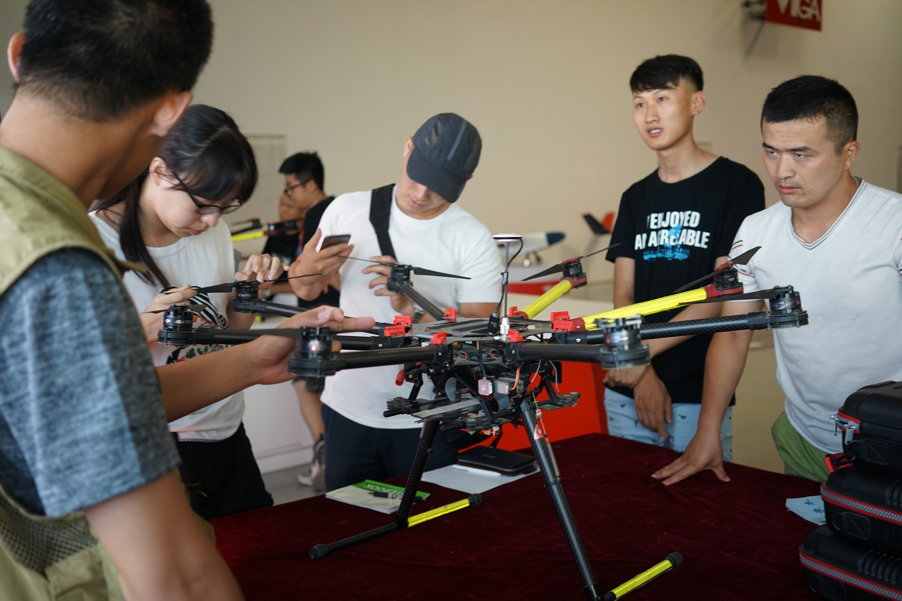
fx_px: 877
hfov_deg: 54.4
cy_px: 300
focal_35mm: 35
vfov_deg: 37.9
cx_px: 451
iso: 400
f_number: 2.8
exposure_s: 1/13
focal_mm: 35
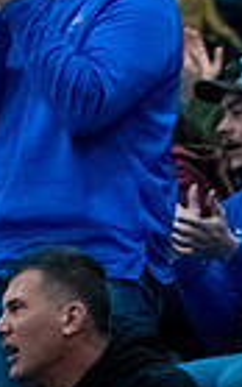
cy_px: -198
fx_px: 10731
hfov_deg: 1.3
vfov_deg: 2.1
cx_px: 808
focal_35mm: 1018
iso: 8000
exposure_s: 1/1000
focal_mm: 165
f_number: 2.8
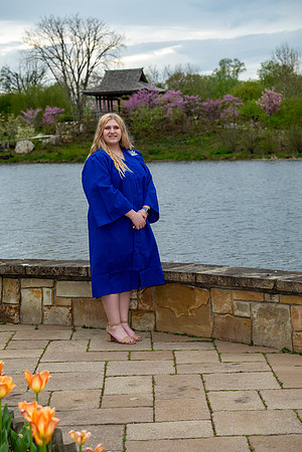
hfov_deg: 18.2
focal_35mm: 75
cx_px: 151
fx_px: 944
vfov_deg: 27.0
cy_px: 226
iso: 250
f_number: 4
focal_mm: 50
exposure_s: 1/400
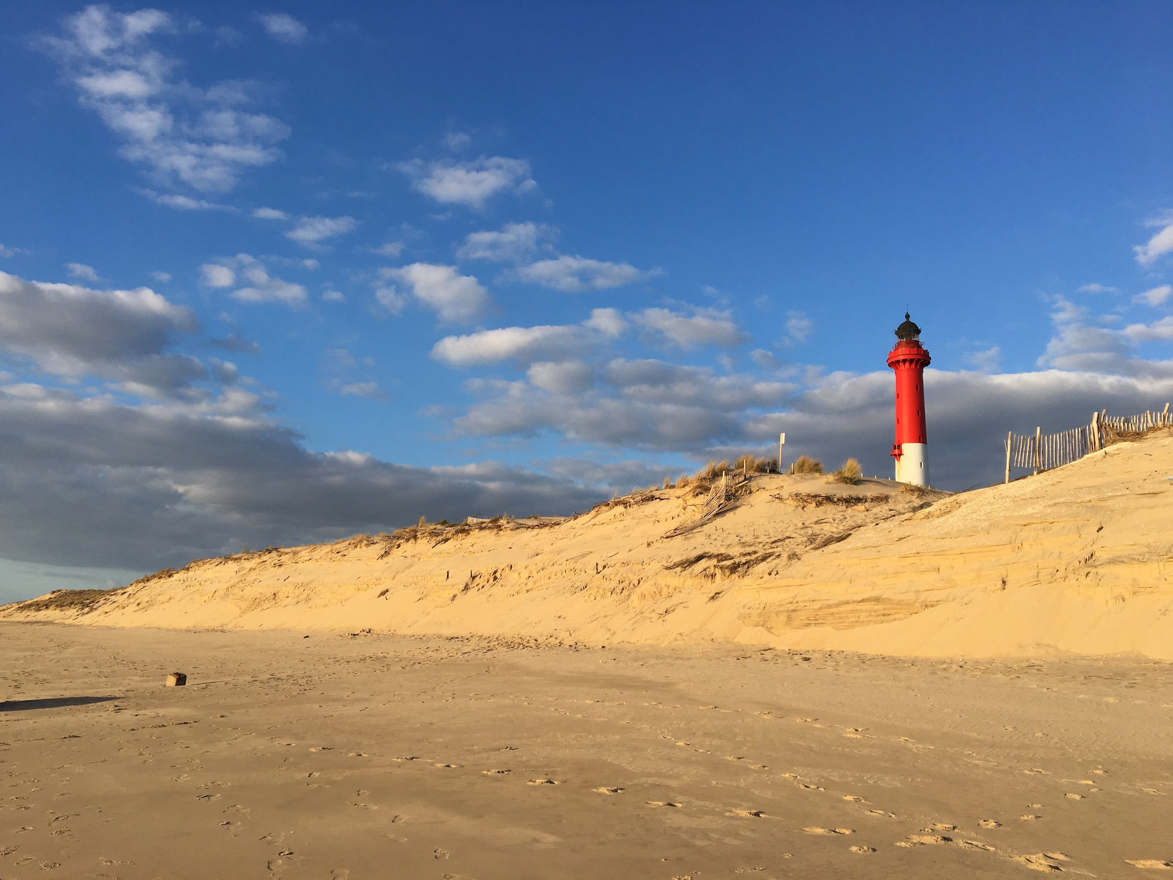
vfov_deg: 48.2
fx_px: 983
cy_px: 440
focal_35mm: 29
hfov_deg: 61.7
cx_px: 586
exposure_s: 1/1304
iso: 25
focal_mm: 4.2
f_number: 2.2
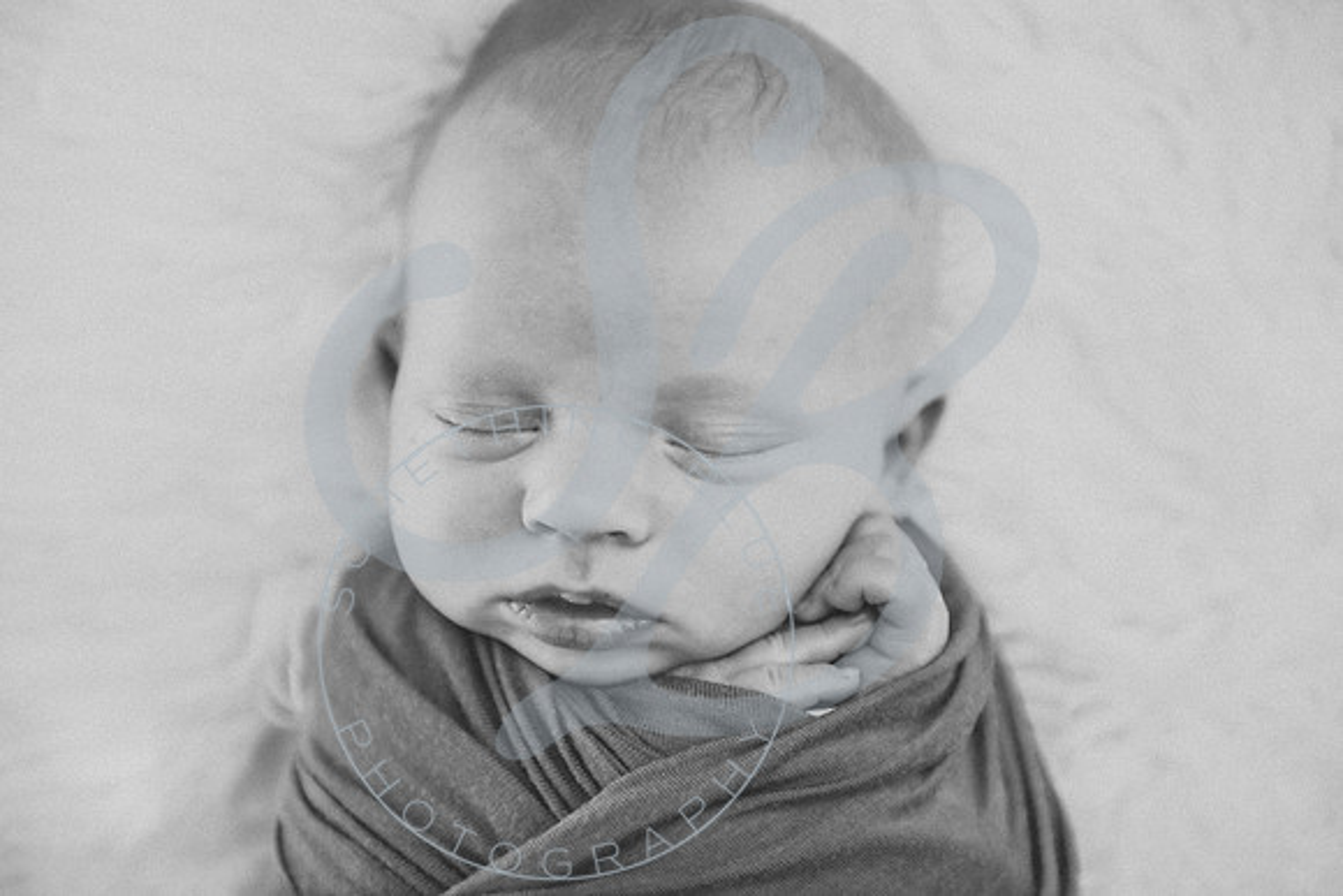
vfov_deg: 19.5
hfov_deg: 28.8
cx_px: 672
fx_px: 2612
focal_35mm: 70
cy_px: 448
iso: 100
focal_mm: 70
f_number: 2.8
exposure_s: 1/125
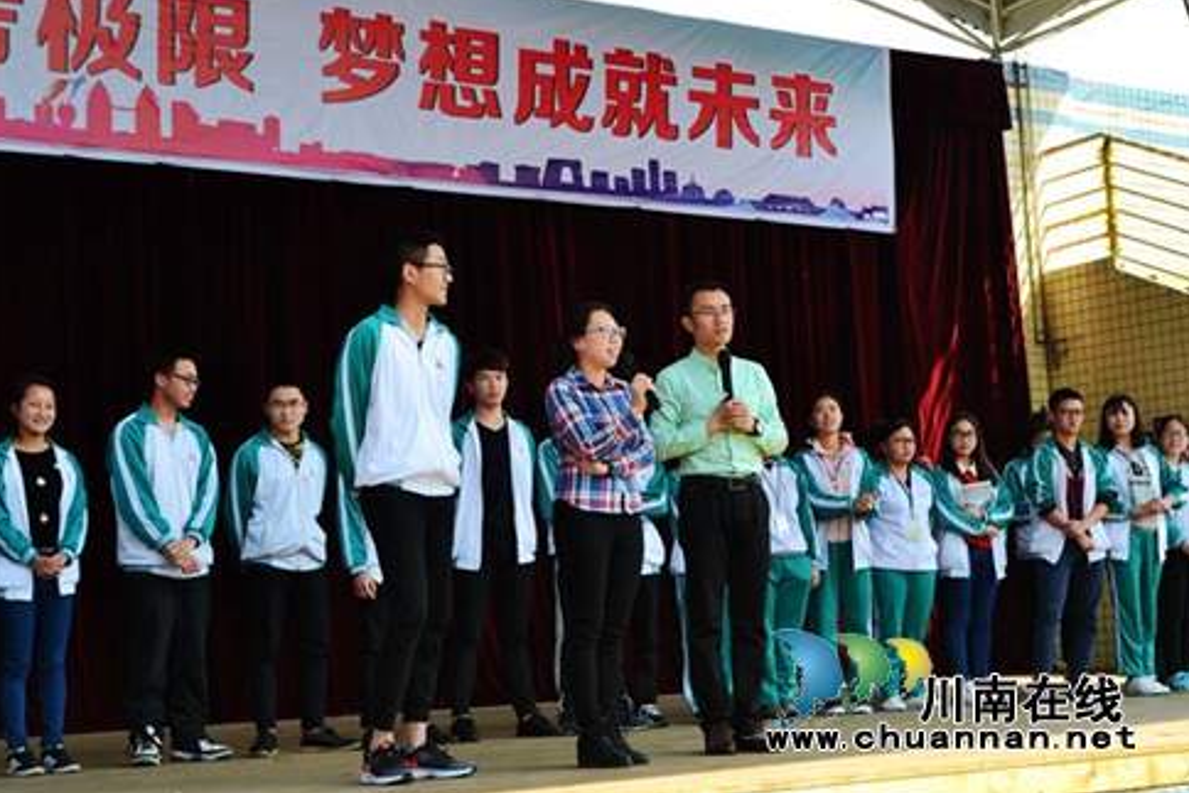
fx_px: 2048
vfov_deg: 21.9
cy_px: 400
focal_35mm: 62
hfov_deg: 32.4
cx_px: 599
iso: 400
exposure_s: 1/200
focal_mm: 40
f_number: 10
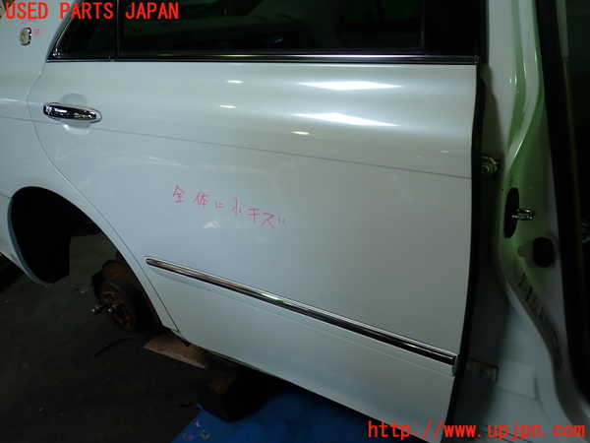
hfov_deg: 69.4
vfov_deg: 54.9
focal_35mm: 25
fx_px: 426
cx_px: 295
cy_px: 222
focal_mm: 4.5
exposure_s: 1/100
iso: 100
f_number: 2
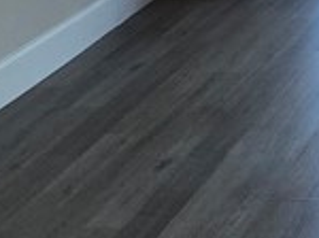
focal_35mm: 89
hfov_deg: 16.2
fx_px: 819
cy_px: -357
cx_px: 666
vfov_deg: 12.5
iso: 125
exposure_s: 1/60
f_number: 2.2
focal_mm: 2.2
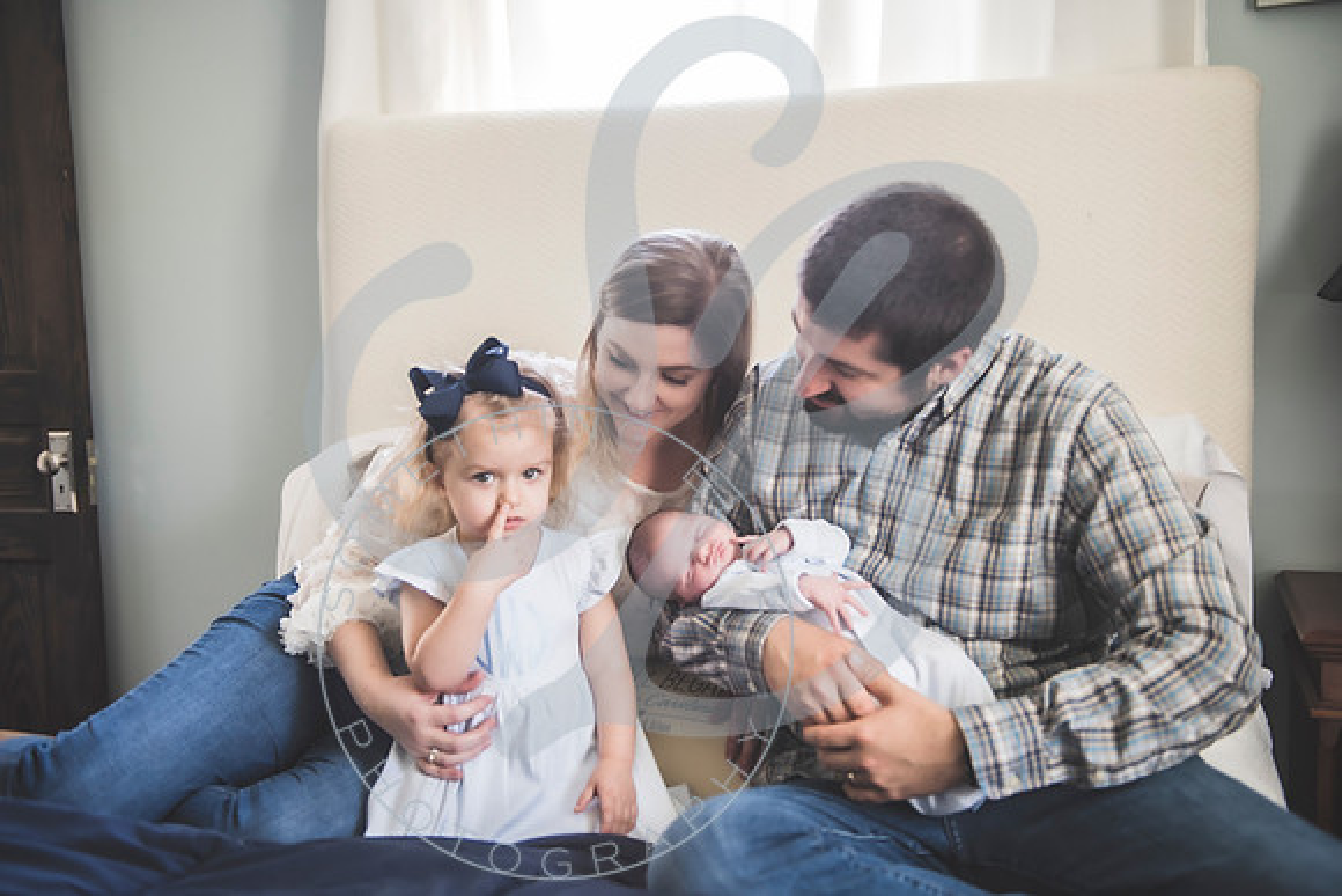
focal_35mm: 36
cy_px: 448
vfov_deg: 36.9
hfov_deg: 53.1
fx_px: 1342
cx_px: 671
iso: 500
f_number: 2.8
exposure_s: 1/125
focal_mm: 36
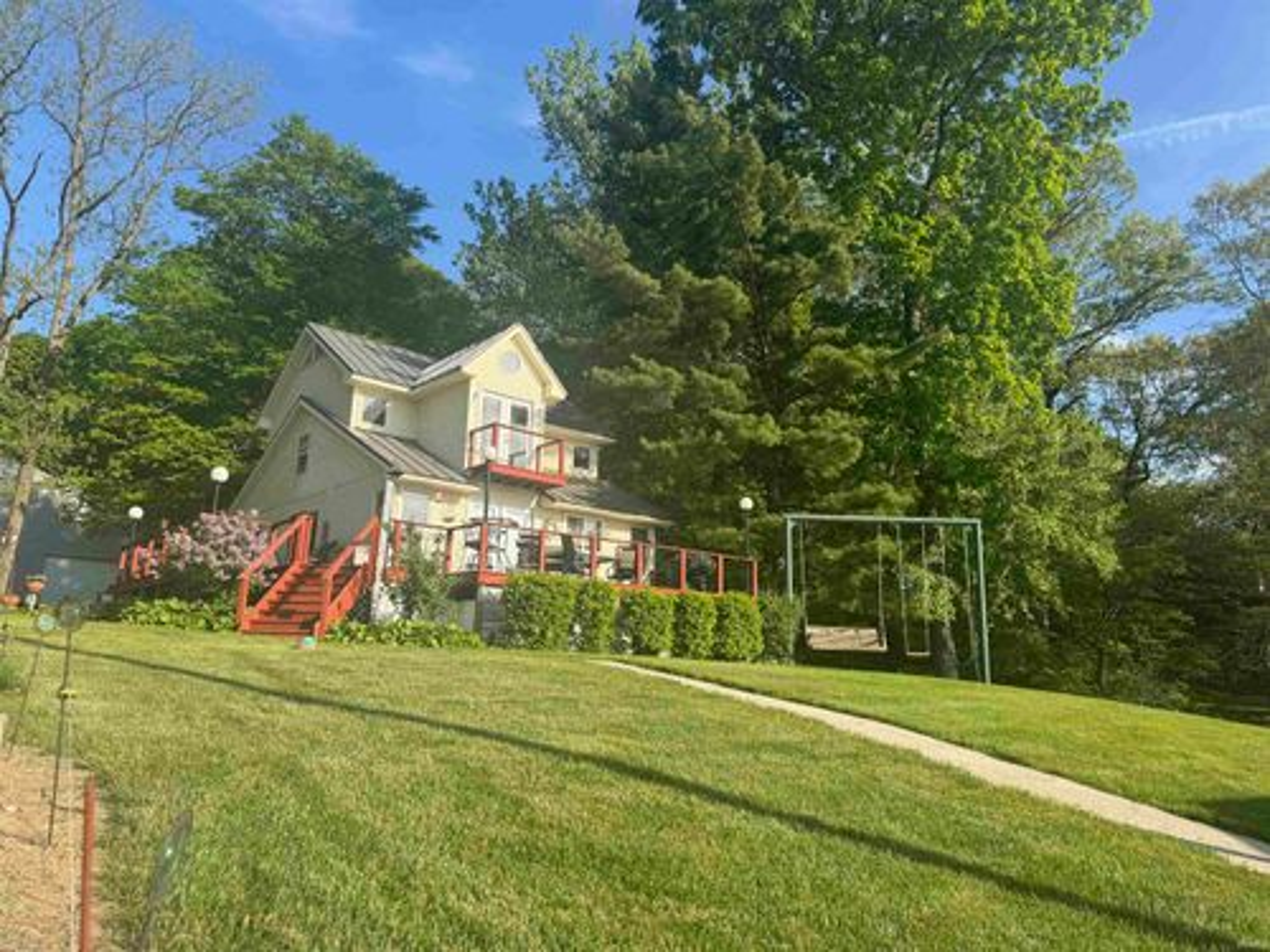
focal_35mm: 24
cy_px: 476
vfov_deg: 56.8
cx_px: 635
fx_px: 881
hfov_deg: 71.6
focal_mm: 6.76
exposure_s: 1/2174
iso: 80
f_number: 1.78
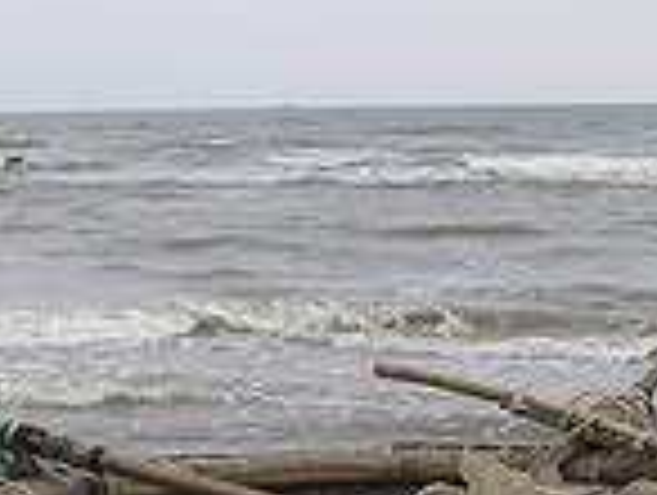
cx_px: 144
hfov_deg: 17.1
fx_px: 2167
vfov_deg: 12.9
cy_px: 450
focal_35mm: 114
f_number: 4
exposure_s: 1/221
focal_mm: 7.8
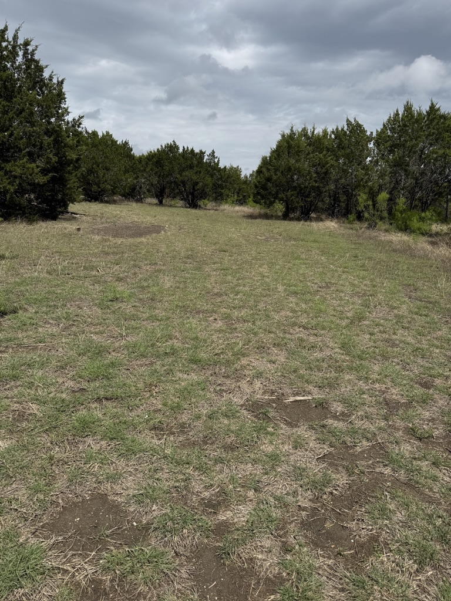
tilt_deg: -10.7
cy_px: 300
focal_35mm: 24
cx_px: 226
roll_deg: -1.0
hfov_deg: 56.8
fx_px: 417
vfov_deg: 71.6
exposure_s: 1/7937
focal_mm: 6.76
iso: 80
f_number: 1.78
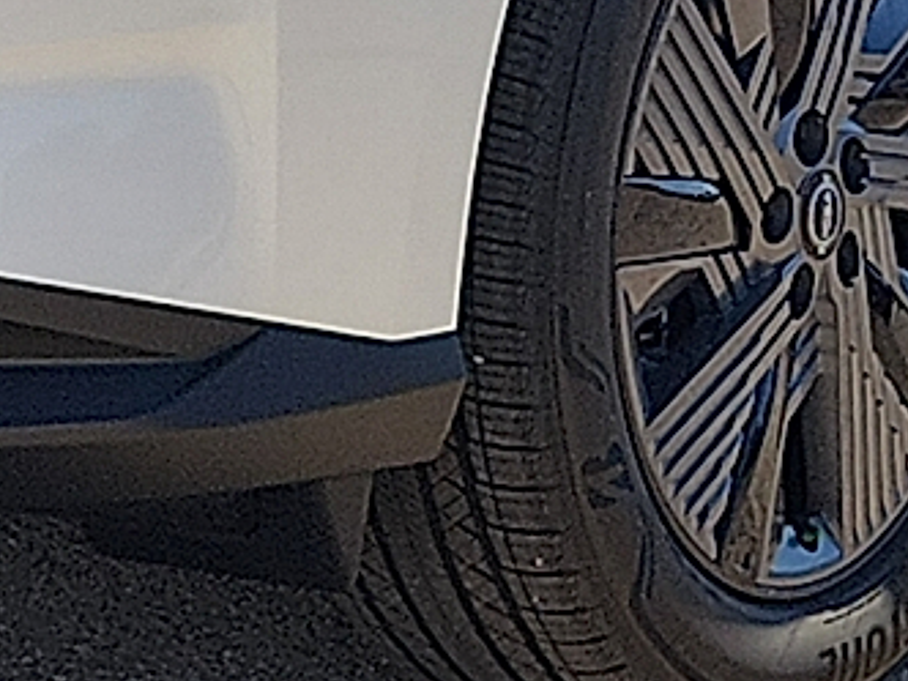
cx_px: 282
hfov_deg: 17.7
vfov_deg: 12.6
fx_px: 2912
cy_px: -366
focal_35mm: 111
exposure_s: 1/2000
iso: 50
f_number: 1.8
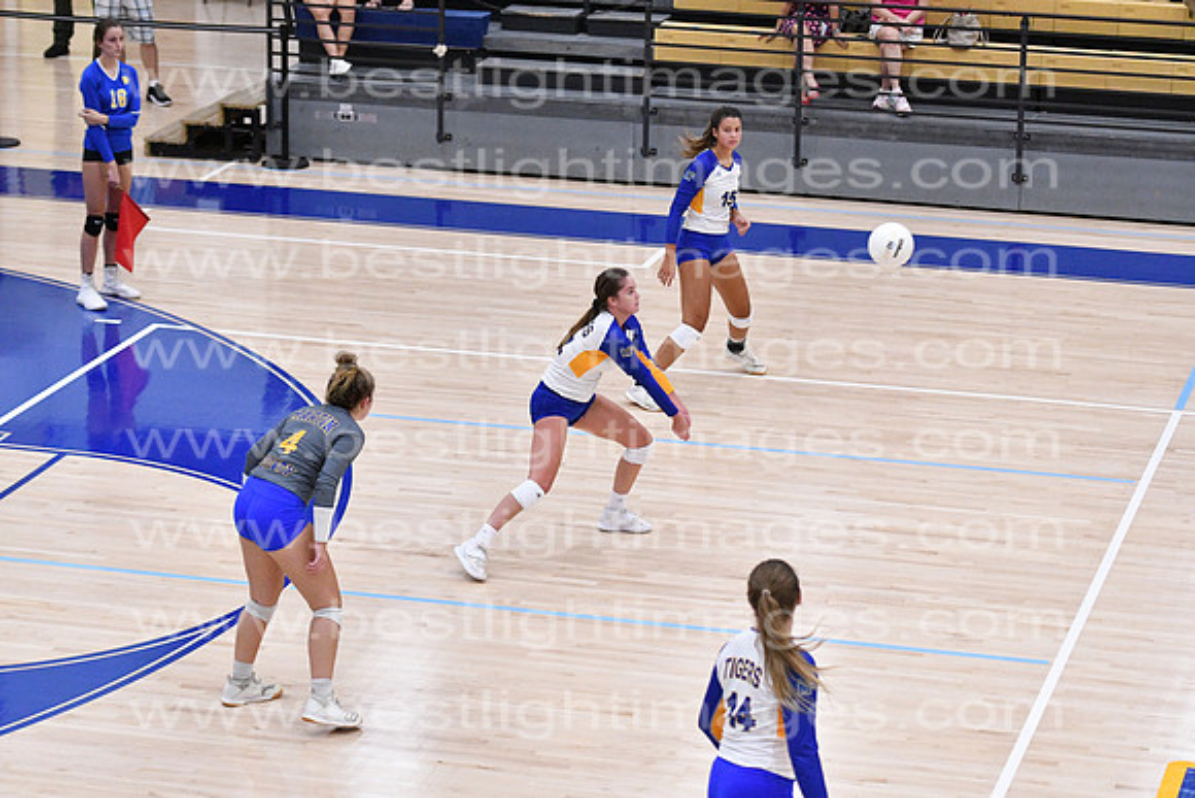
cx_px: 598
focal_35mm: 112
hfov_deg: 18.2
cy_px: 399
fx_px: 3735
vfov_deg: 12.2
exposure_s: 1/1000
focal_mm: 75
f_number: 3.2
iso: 6400
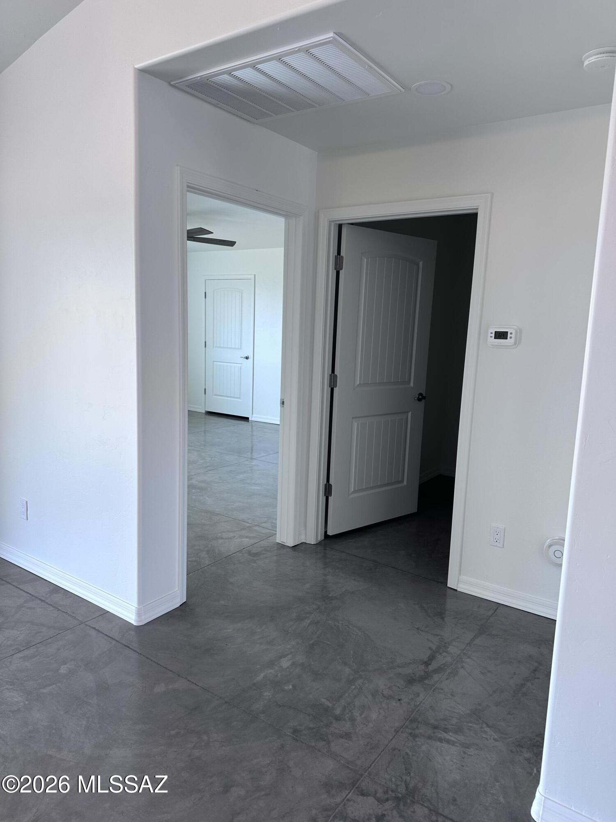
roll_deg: -1.8
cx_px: 308
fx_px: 569
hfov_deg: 56.8
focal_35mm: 24
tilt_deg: -7.3
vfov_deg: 71.6
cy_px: 411
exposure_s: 1/120
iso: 64
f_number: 1.78
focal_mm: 6.86
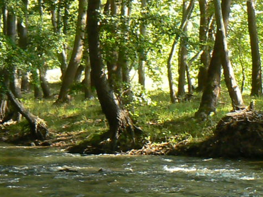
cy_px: 71
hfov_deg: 13.7
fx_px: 1094
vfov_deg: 10.3
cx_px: 134
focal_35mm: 144
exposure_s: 1/30
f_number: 7.1
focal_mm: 6
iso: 100
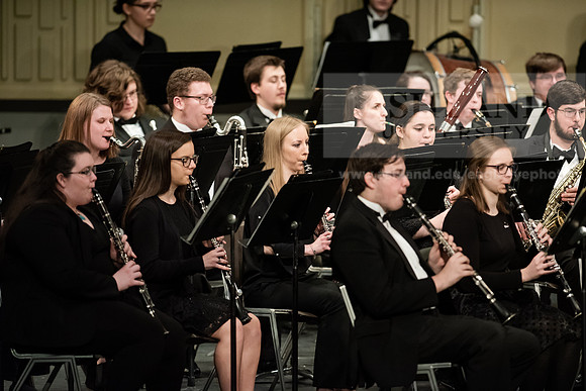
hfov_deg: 6.9
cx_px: 293
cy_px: 196
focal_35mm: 300
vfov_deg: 4.6
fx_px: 4884
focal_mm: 300
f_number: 3.5
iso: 4000
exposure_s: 1/250
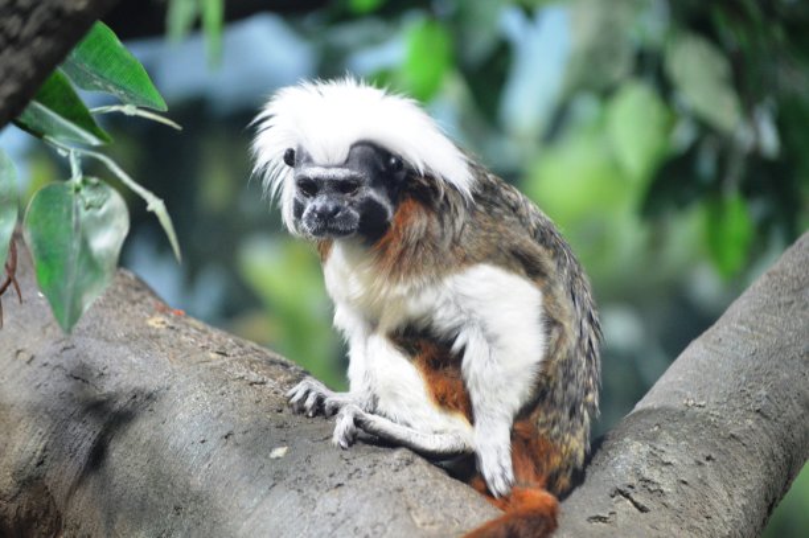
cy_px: 269
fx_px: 4547
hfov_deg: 10.2
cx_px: 404
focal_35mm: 202
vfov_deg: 6.8
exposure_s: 1/60
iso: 1800
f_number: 5
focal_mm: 135
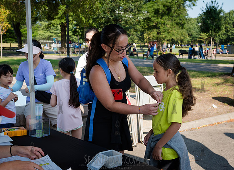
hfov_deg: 35.8
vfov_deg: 26.5
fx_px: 362
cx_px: 125
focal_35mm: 54
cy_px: 74
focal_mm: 45
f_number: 4.5
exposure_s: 1/1000
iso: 500
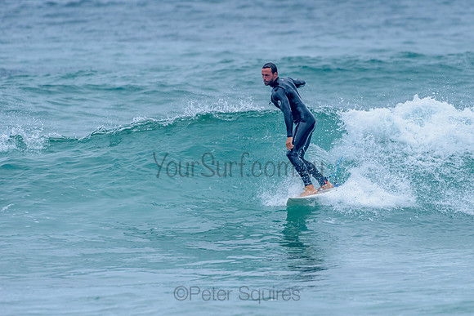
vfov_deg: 2.2
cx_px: 293
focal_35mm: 628
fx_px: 8267
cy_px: 162
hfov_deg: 3.3
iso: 800
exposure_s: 1/2000
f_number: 5.6
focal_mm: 500
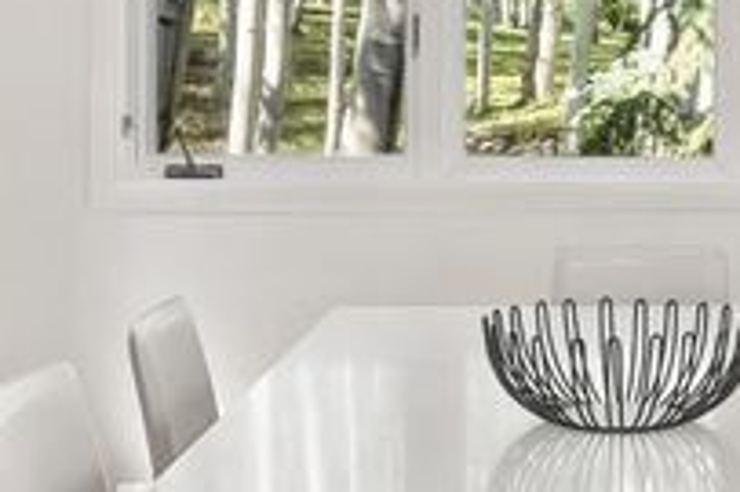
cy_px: 53
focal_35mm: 96
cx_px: 612
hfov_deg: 21.0
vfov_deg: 14.1
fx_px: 1972
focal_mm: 19
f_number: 7.1
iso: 250
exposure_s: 1/5
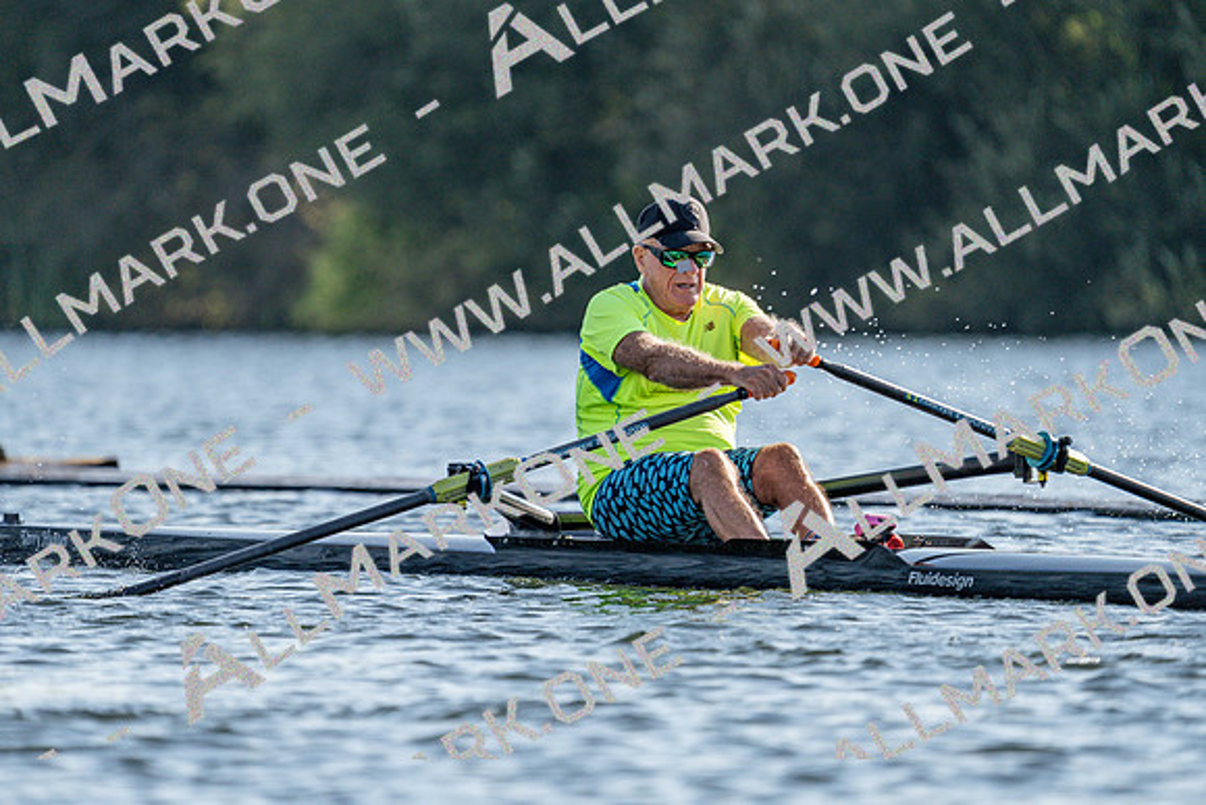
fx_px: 15748
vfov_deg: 2.9
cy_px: 402
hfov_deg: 4.4
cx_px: 603
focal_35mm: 470
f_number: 6.3
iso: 400
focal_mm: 470
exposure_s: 1/1600
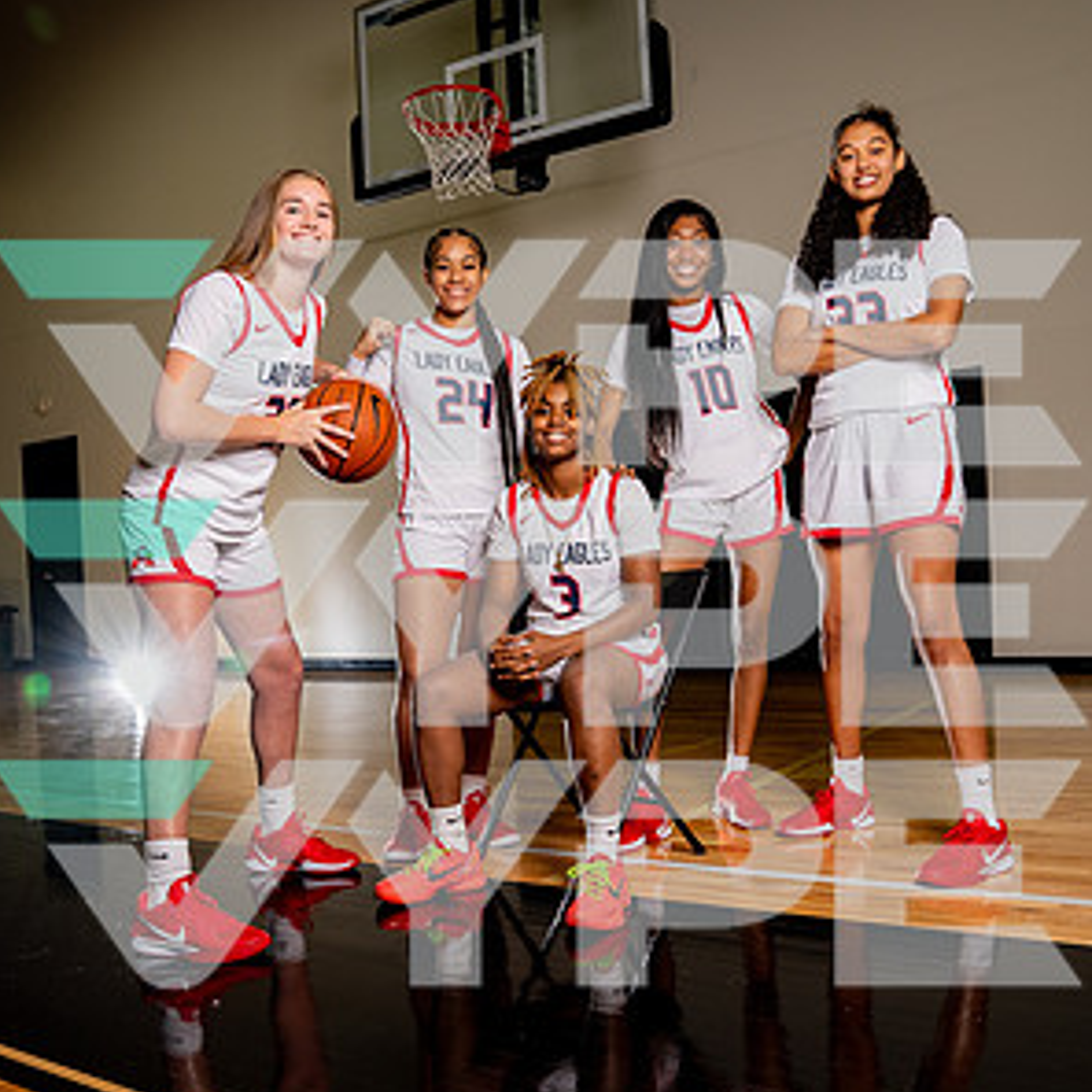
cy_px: 616
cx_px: 542
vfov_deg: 52.4
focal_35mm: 31
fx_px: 1106
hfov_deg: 52.5
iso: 640
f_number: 7.1
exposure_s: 1/200
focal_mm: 24
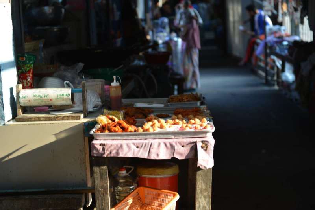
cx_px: 158
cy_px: 105
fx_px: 613
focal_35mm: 70
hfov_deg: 28.8
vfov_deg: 19.5
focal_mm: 70
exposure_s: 1/80
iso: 280
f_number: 2.8
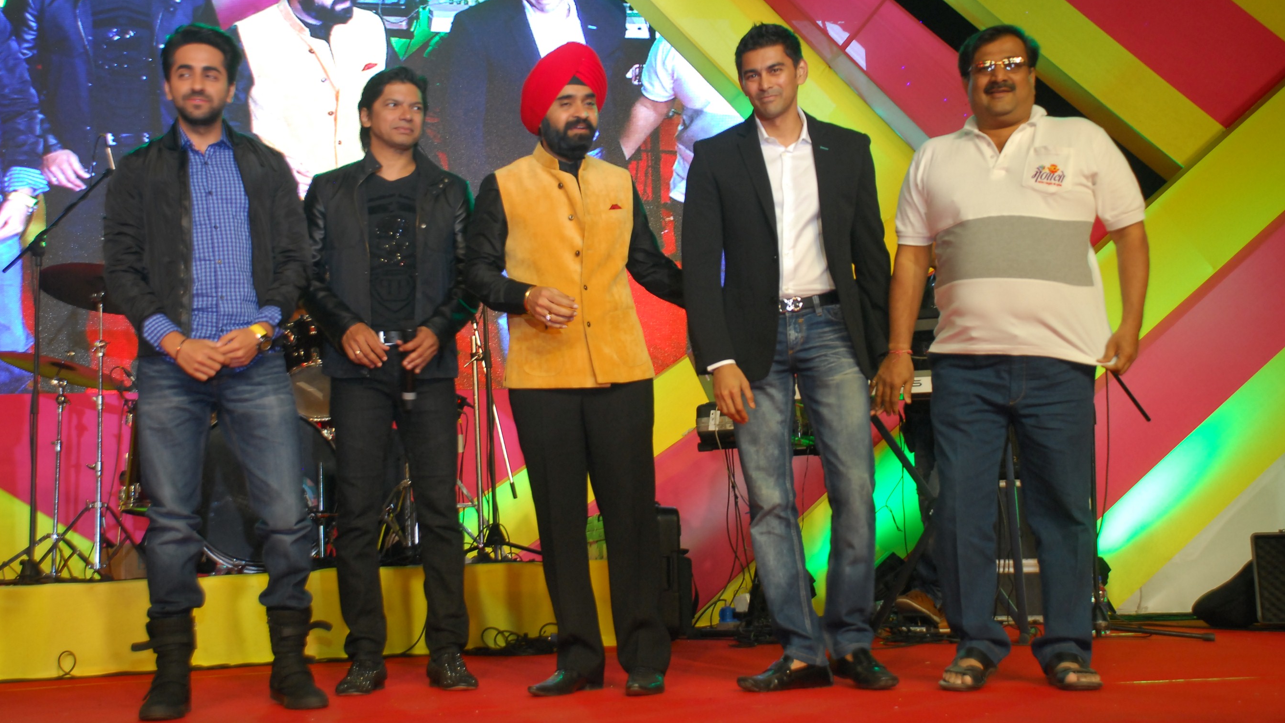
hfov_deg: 37.5
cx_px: 639
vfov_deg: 21.6
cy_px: 320
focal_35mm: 56
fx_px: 1892
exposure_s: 1/80
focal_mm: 35
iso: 400
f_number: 4.2
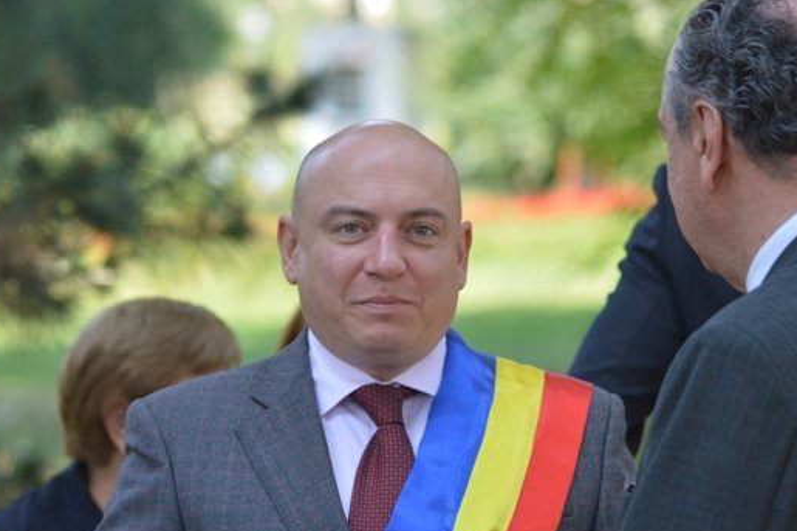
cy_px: 334
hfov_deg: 7.3
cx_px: 351
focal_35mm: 284
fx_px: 6285
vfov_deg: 4.8
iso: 800
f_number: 4.2
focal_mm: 122
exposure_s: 1/1000
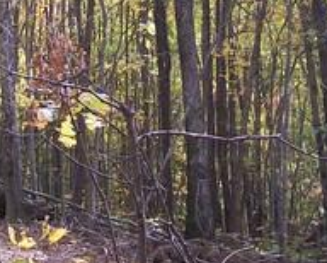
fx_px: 1259
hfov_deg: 14.7
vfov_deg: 11.5
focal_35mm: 130
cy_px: -93
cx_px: 56
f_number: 2.7
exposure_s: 1/97.6
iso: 80
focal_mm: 6
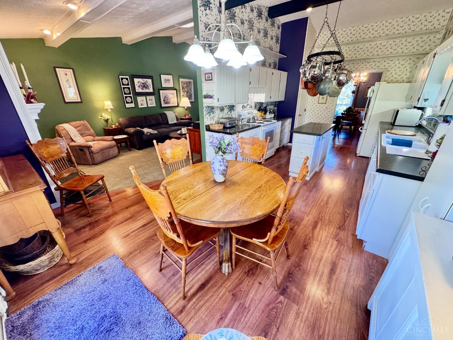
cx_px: 226
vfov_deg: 85.7
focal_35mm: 14
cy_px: 170
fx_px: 183
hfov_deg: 102.1
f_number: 2.2
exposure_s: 1/60
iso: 250
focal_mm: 2.22
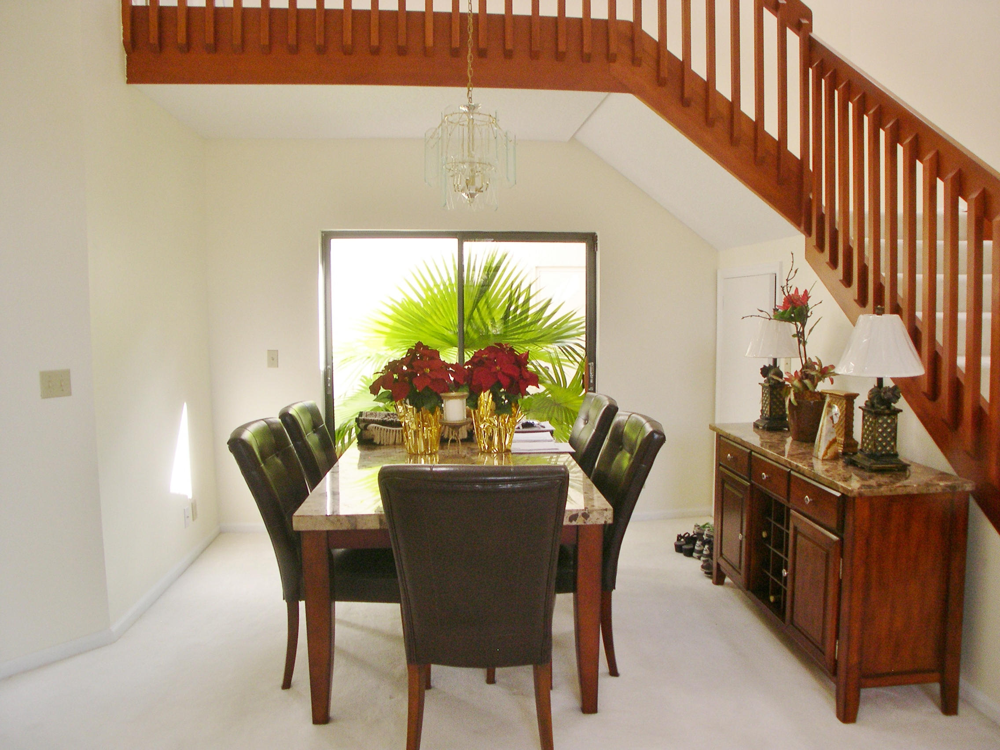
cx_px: 500
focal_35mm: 38
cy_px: 375
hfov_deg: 49.0
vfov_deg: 37.7
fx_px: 1098
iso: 100
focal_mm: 8
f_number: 2.8
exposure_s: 1/60.2
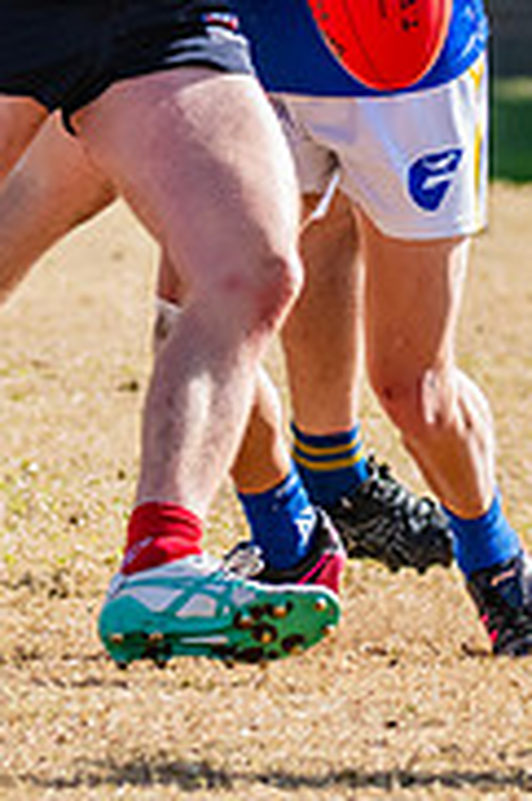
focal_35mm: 912
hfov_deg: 1.5
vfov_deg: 2.3
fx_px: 20253
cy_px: -315
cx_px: 413
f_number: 6.3
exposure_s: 1/1600
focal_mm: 170
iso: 640
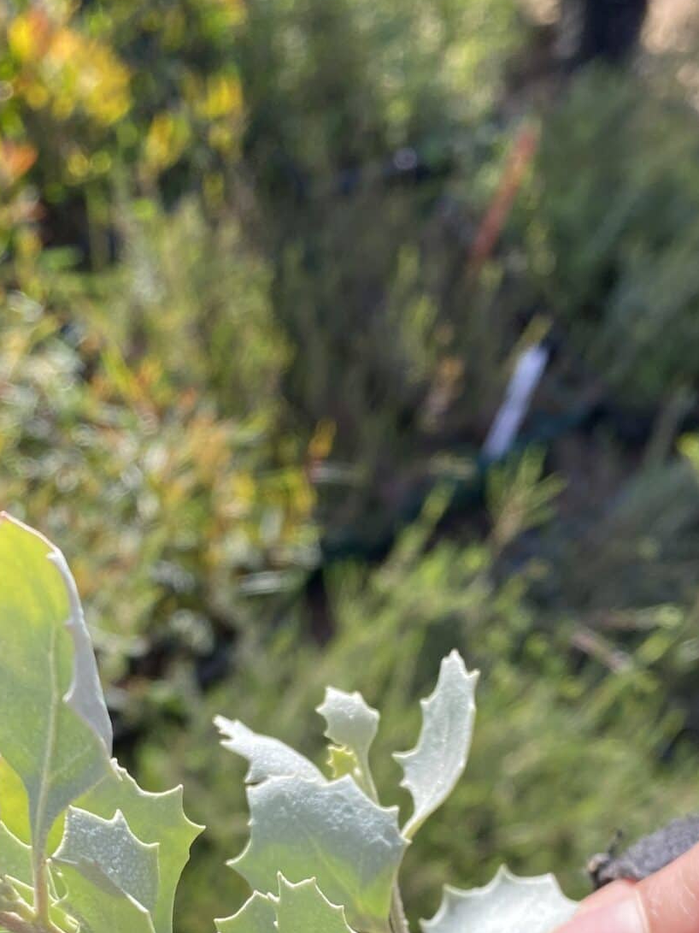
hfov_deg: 24.0
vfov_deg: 30.1
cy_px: 866
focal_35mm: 61
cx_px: 335
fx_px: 1643
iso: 32
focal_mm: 4.25
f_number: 1.8
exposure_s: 1/702
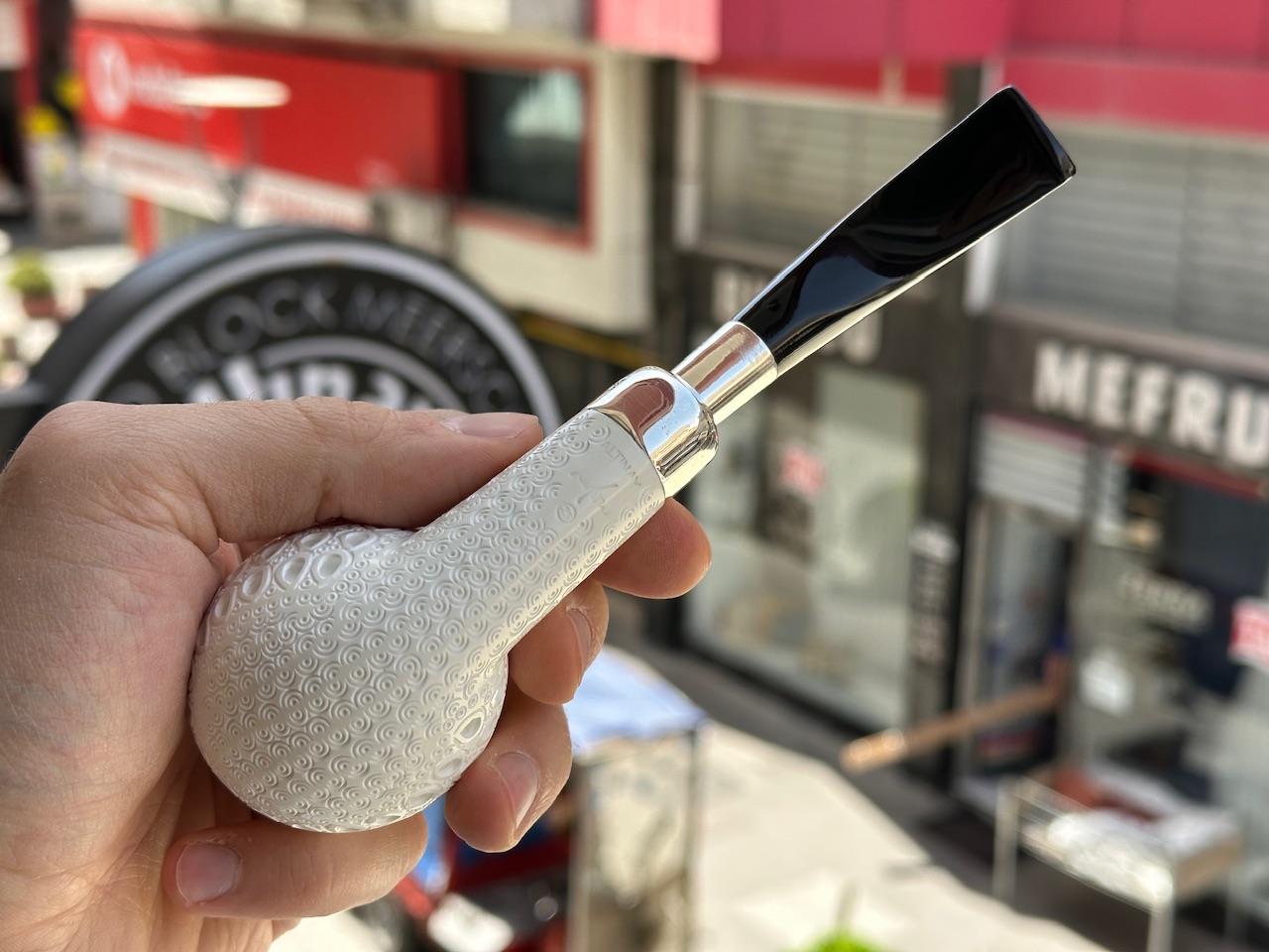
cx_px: 634
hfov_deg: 39.7
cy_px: 476
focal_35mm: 48
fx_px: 1760
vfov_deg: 30.3
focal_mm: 6.86
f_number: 1.78
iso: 64
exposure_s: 1/858
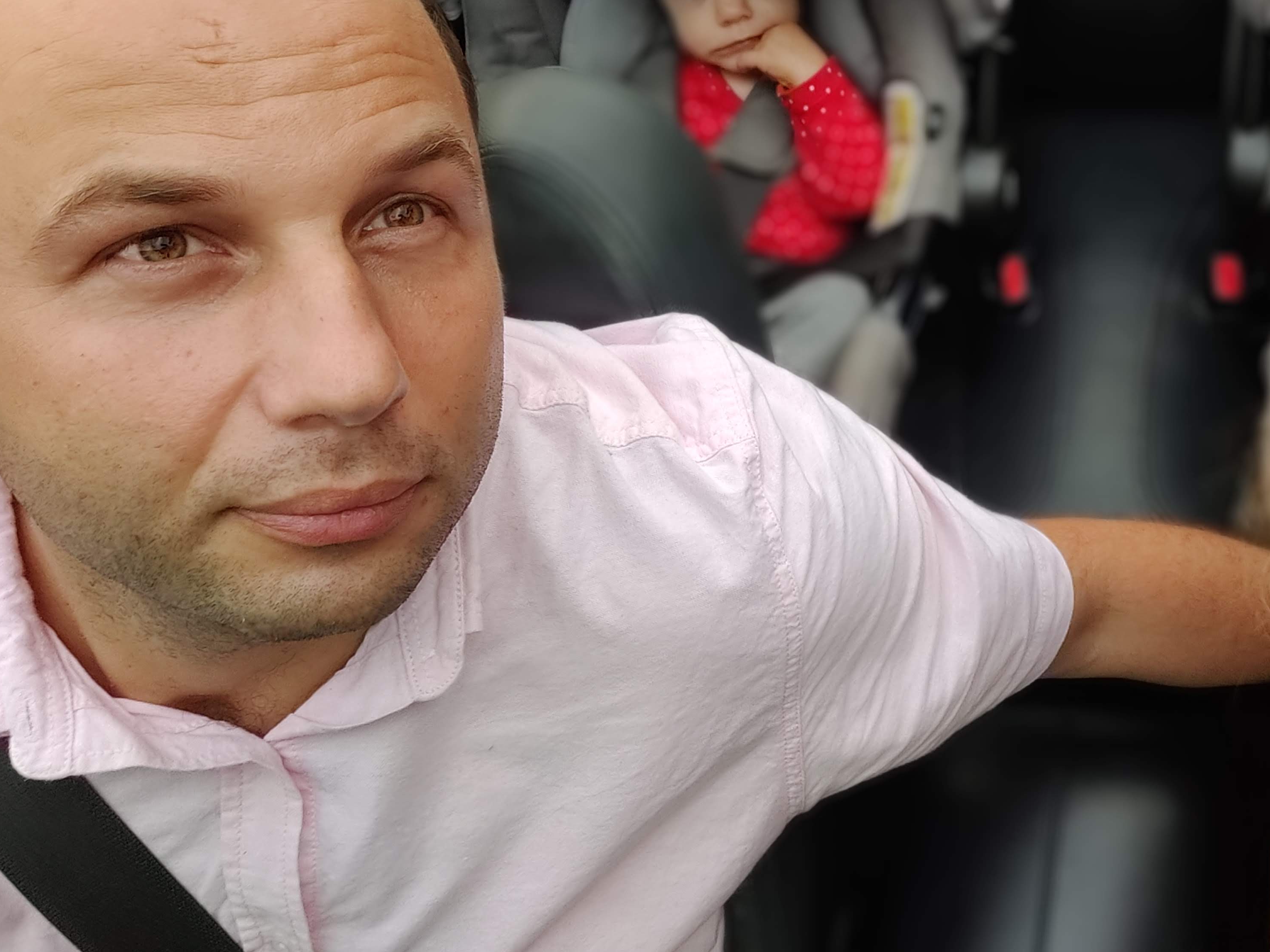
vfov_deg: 45.3
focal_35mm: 31
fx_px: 1137
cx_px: 904
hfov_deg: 56.3
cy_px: 396
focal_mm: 3.45
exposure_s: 1/100
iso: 125
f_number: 2
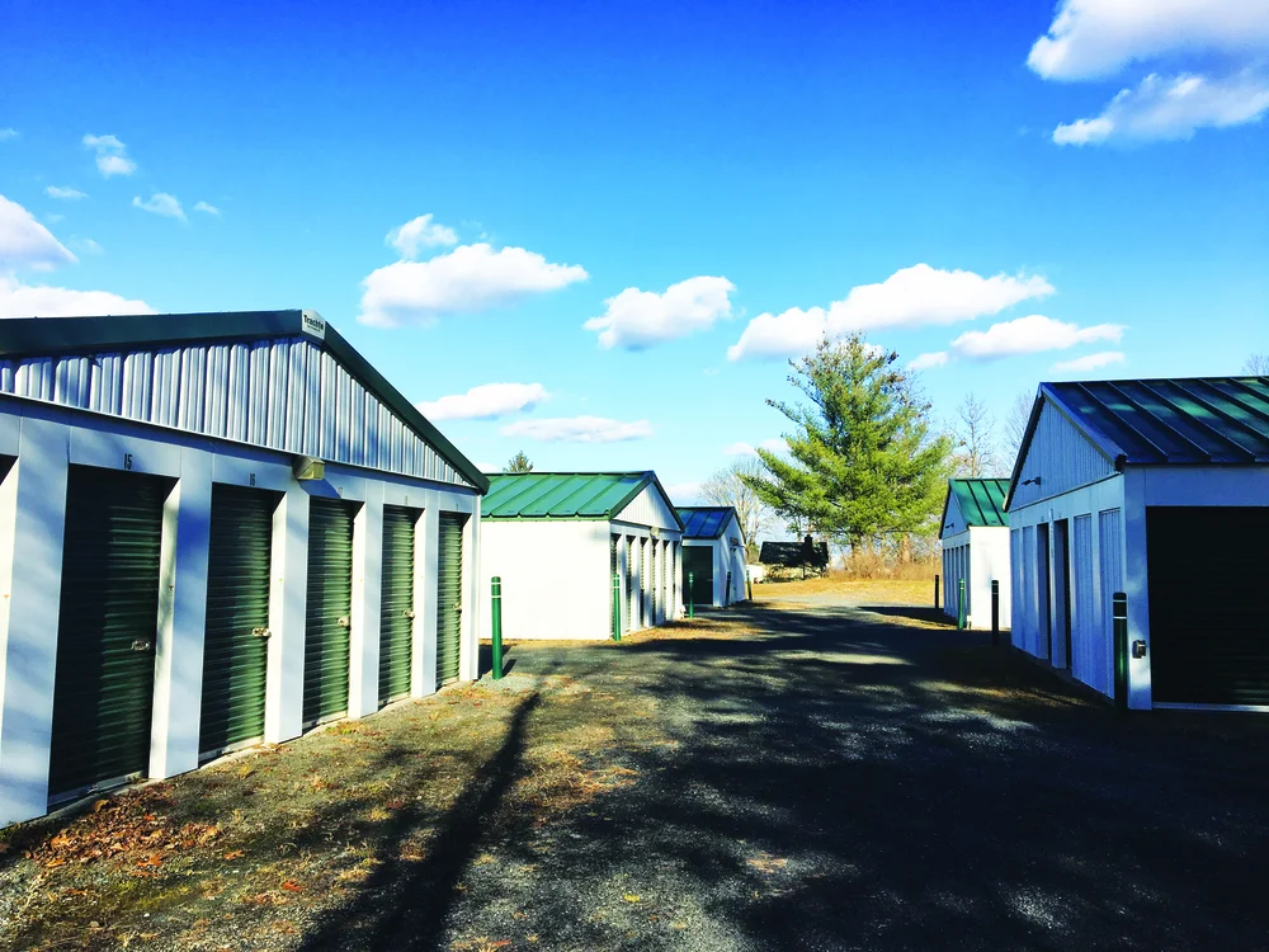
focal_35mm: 29
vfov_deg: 48.2
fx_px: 1063
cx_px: 634
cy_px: 476
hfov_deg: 61.7
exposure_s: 1/1832
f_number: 2.2
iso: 25
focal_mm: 4.15
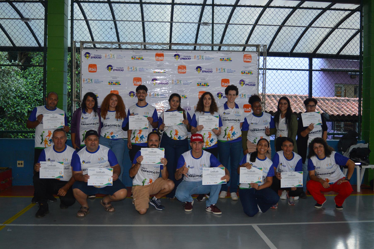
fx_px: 374
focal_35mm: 36
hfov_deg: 53.2
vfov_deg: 36.8
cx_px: 187
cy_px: 124
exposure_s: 1/60
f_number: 4
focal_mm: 24
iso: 560
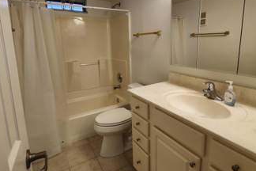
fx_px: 142
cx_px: 132
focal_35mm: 20
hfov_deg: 84.0
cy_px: 67
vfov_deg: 61.3
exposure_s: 1/60
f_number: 2.2
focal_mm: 1.74
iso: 50
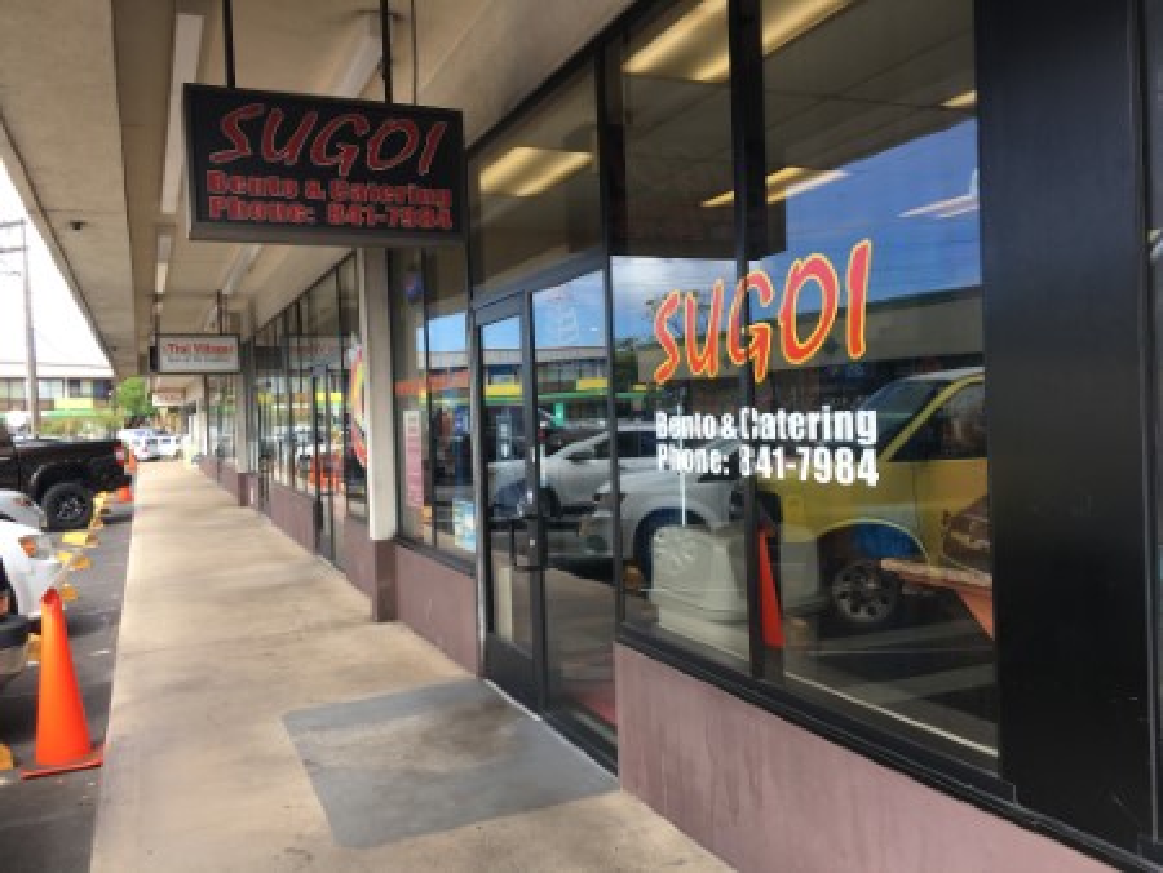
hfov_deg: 61.6
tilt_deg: -3.1
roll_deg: +1.0
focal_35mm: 29
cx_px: 582
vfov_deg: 48.3
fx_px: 975
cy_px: 436
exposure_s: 1/254
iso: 25
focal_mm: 4.15
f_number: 2.2
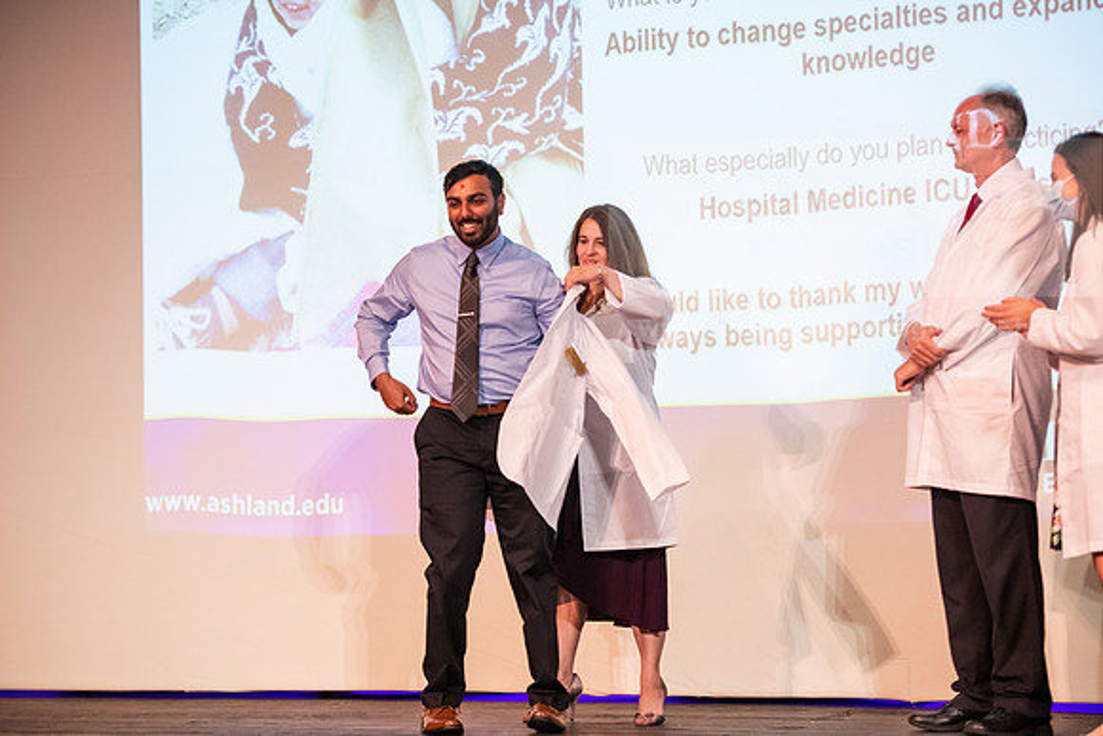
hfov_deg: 19.5
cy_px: 368
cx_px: 552
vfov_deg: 13.0
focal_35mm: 105
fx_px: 3218
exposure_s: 1/200
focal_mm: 105
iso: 4000
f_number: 3.2
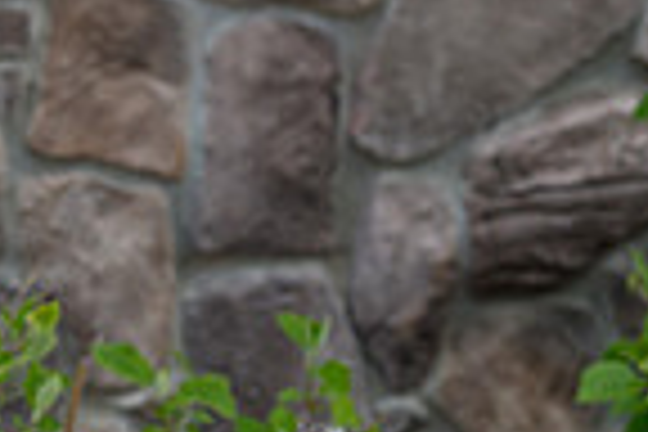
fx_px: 4518
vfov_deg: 5.4
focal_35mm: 251
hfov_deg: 7.7
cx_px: -775
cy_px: -381
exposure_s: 1/250
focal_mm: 50
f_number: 4.5
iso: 100
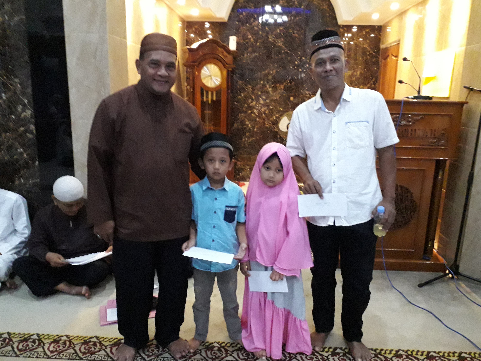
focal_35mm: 28
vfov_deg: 49.7
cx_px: 244
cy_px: 176
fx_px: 389
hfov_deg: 63.4
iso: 640
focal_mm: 3.6
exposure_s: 1/20
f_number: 1.9
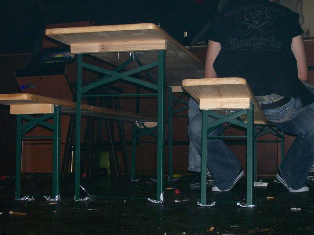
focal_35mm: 60
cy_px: 123
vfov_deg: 24.4
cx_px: 164
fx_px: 543
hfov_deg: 32.2
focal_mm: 9.4
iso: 140
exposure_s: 1/83.6
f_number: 3.4
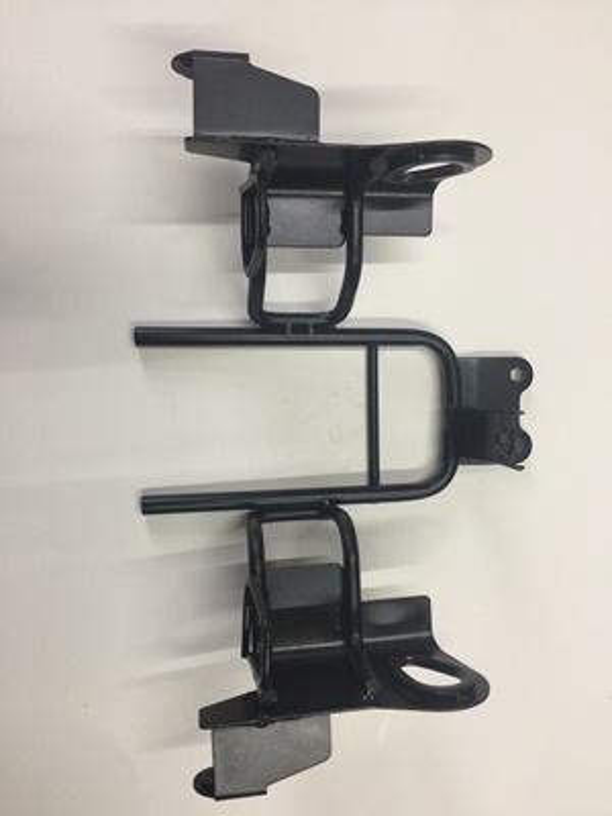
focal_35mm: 29
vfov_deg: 61.7
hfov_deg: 48.2
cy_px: 408
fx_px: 684
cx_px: 306
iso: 50
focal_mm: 4.15
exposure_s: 1/17
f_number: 2.2
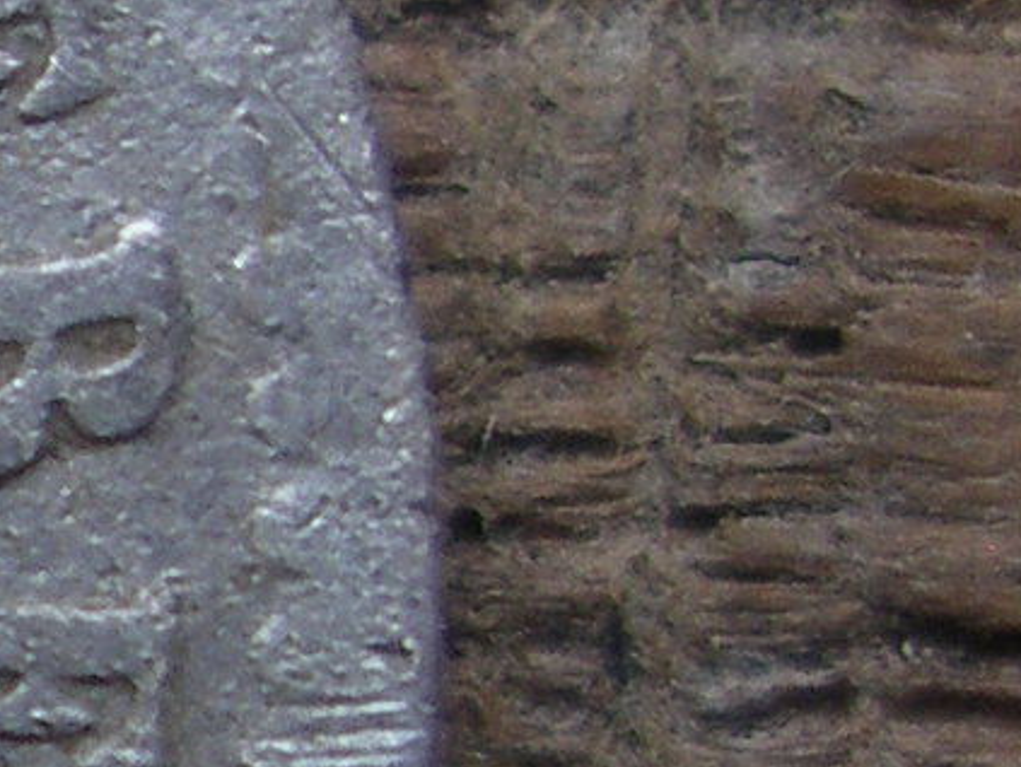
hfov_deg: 7.0
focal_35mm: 267
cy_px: 721
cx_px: -1373
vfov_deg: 5.6
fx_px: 7882
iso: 80
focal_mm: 7.8
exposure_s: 1/60
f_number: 2.8
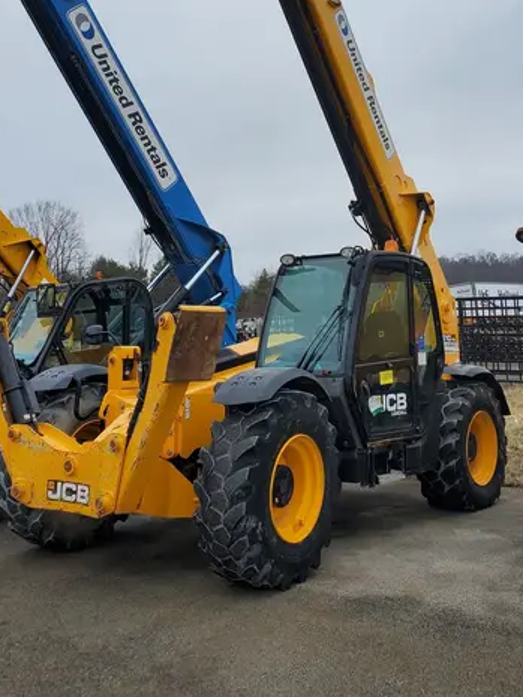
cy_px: 160
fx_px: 826
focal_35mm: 41
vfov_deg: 44.0
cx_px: 318
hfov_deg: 35.0
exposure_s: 1/691
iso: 50
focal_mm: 4.3
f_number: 2.4
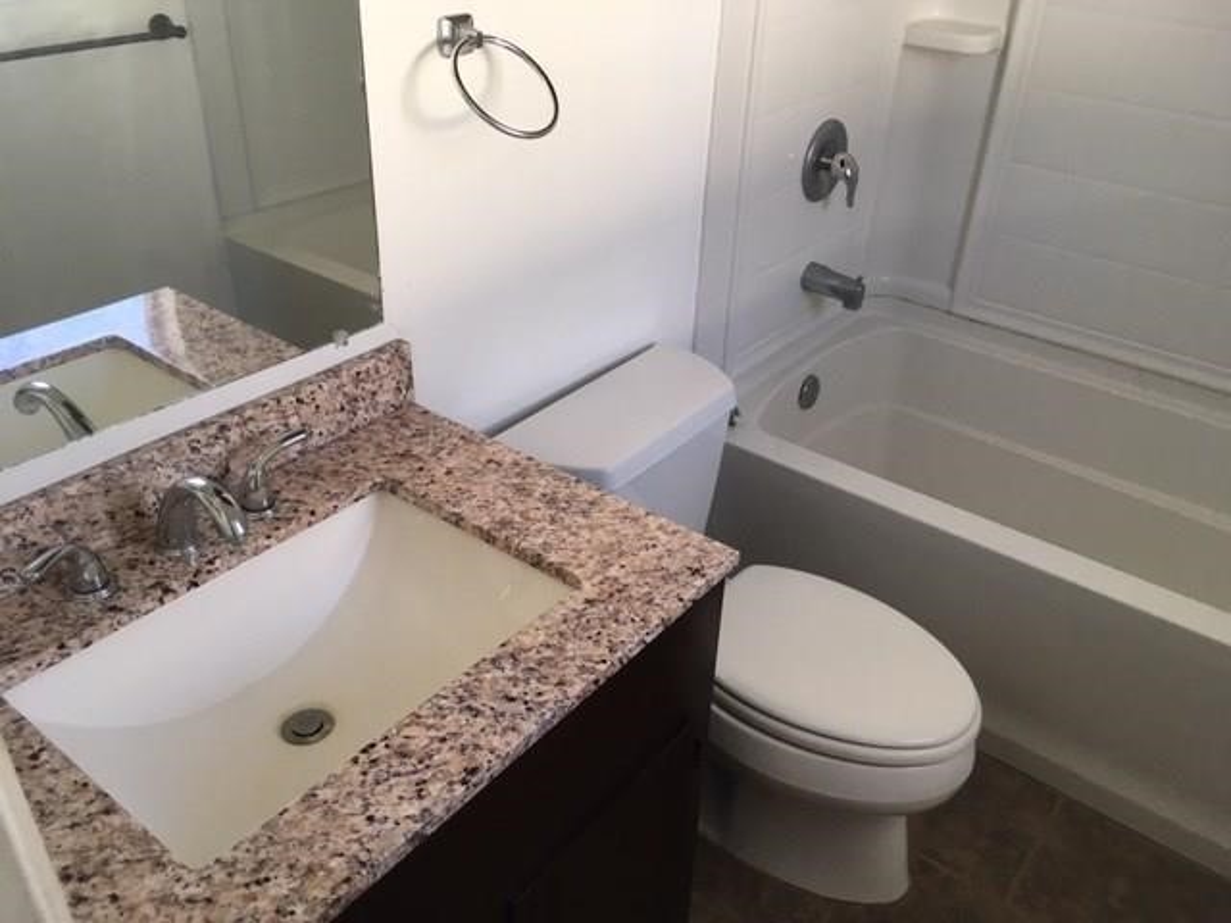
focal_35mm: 29
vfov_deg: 48.2
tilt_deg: -32.1
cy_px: 462
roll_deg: -2.7
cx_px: 616
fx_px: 1031
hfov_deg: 61.7
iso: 25
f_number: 2.2
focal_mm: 4.15
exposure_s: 1/30
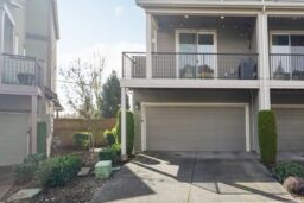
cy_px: 65
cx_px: 215
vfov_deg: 50.3
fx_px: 211
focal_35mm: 25
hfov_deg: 68.4
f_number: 8
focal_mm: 16
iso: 1600
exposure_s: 1/1250
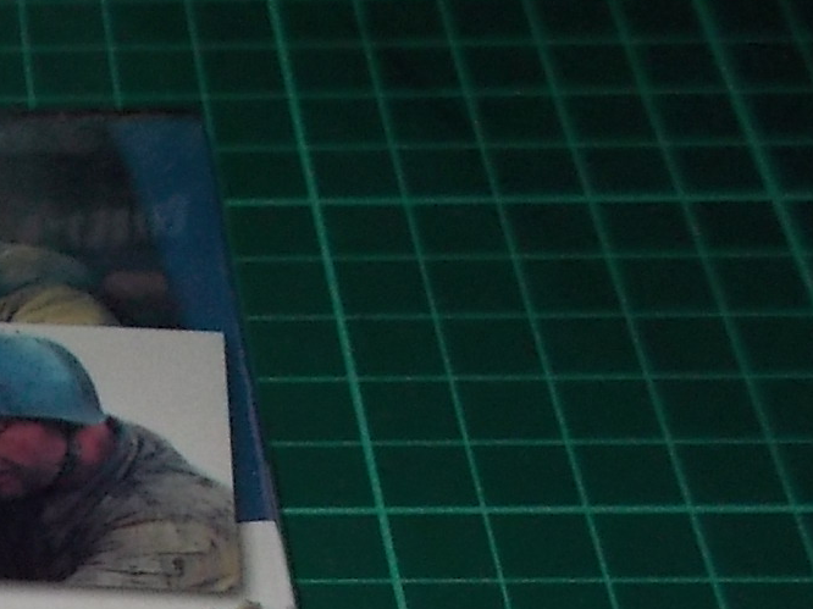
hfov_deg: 17.8
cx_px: -394
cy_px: 1012
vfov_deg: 13.7
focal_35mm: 99
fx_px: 2324
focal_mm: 4.1
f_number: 3.3
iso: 200
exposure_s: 1/30
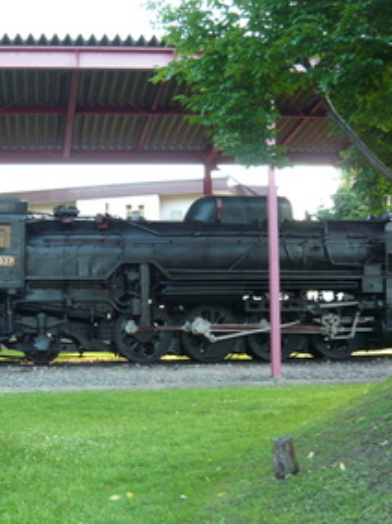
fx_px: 740
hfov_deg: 29.0
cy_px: 277
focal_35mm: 49
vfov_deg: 38.9
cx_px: 78
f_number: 2.8
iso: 125
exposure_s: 1/30
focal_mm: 5.5
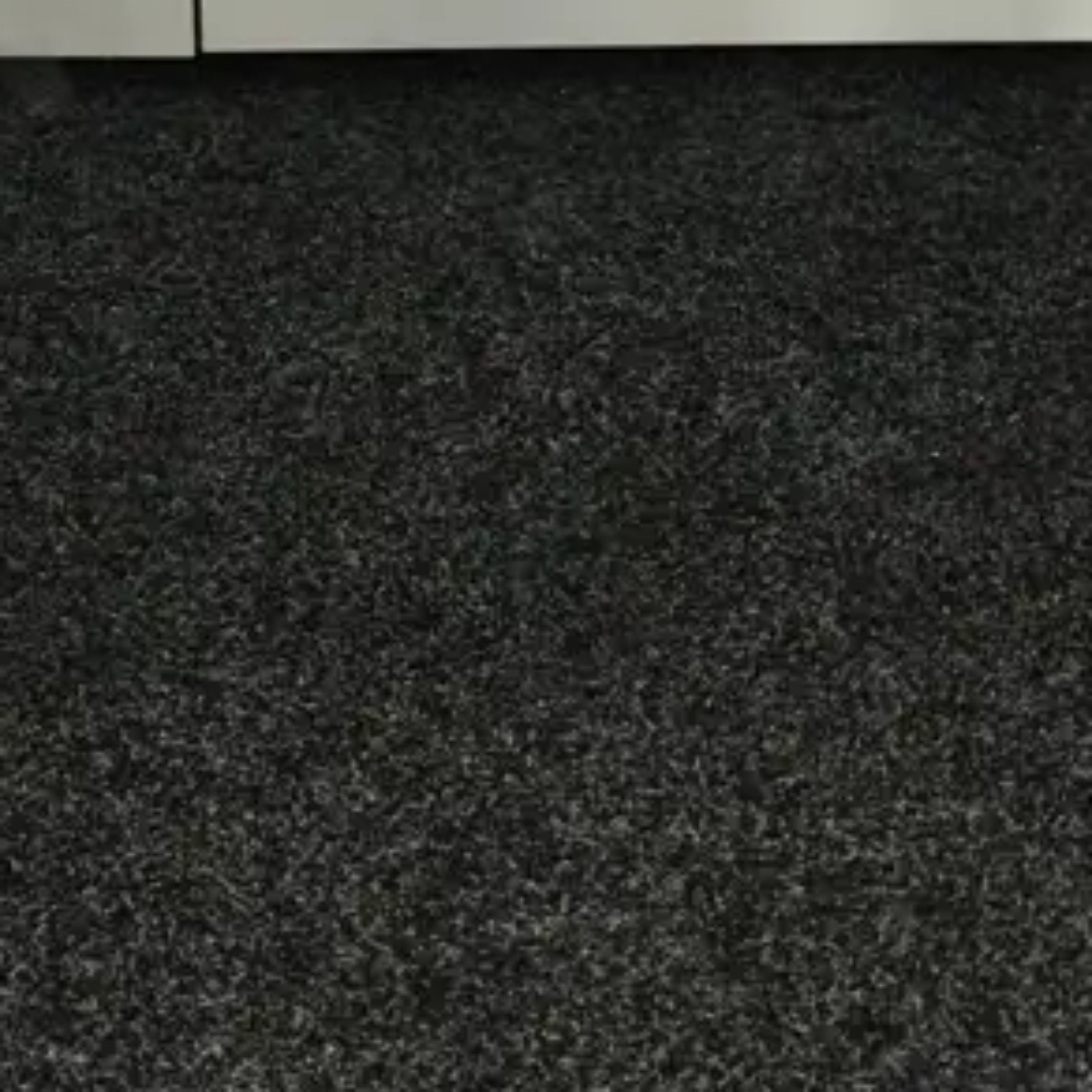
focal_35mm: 90
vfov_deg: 18.2
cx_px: 445
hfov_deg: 19.3
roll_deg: -0.3
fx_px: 3212
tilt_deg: -17.9
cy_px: -277
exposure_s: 1/17
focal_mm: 4.15
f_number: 2.2
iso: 64
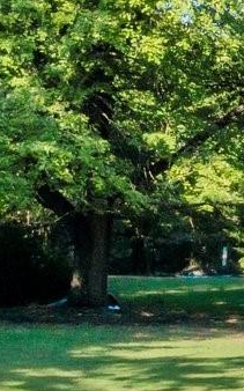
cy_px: 233
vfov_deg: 12.1
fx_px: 1842
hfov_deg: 6.3
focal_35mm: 173
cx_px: 955
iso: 100
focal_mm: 10.26
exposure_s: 1/500
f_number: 6.3
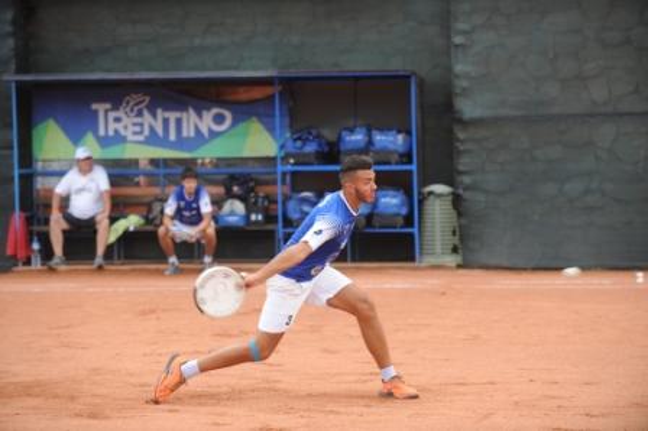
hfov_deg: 16.4
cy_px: 216
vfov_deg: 11.0
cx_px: 324
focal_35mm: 125
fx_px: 2248
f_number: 5
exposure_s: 1/640
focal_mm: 125
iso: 500
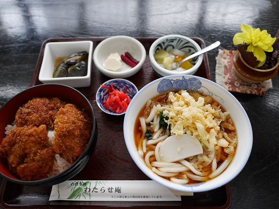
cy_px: 104
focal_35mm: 30
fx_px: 242
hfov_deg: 59.9
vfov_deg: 46.8
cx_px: 140
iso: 200
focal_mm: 15
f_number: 2.2
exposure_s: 1/160
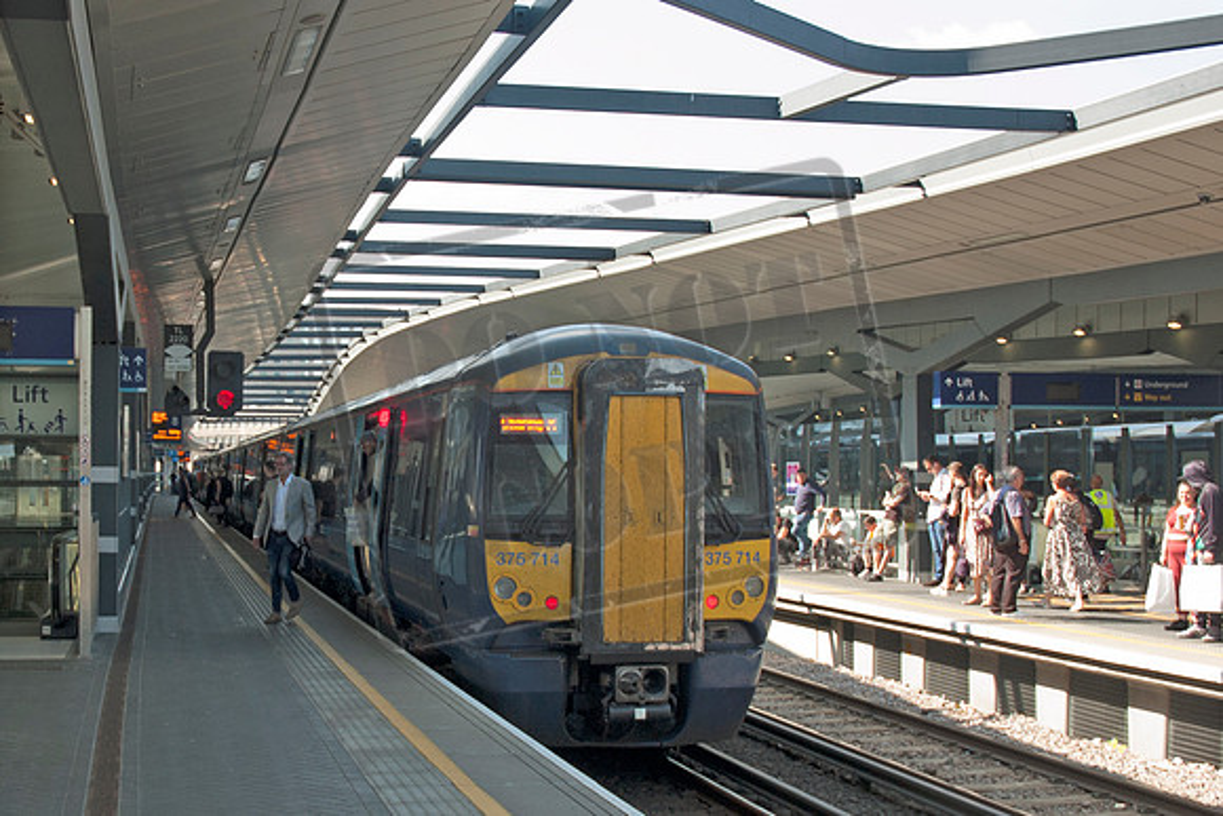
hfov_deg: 53.1
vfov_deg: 36.9
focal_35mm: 36
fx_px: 1223
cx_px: 612
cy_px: 408
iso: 200
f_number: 5.6
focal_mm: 24
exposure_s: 1/125
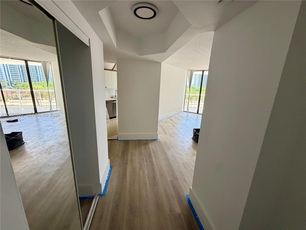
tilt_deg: -14.1
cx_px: 153
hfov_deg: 102.1
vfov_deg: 85.7
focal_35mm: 14
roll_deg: -1.6
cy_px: 115
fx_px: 124
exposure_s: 1/121
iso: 125
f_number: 2.2
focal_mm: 2.22
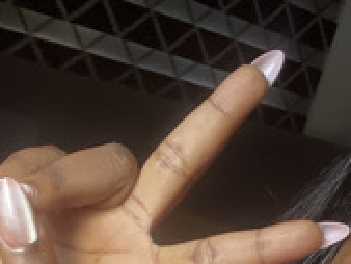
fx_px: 964
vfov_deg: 13.8
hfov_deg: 19.7
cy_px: 483
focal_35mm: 95
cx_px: 393
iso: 320
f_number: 2.2
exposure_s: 1/60
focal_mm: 2.71
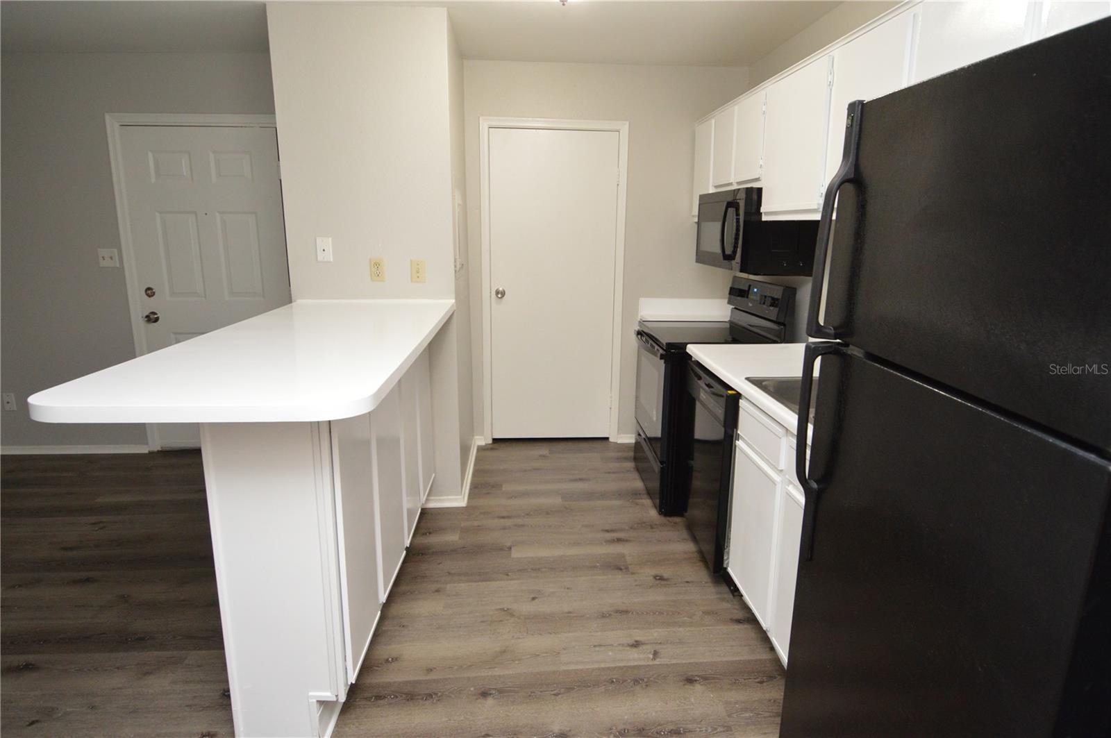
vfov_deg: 67.3
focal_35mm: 18
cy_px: 369
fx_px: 555
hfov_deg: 90.1
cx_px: 556
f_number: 4
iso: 1400
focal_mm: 12
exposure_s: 1/60
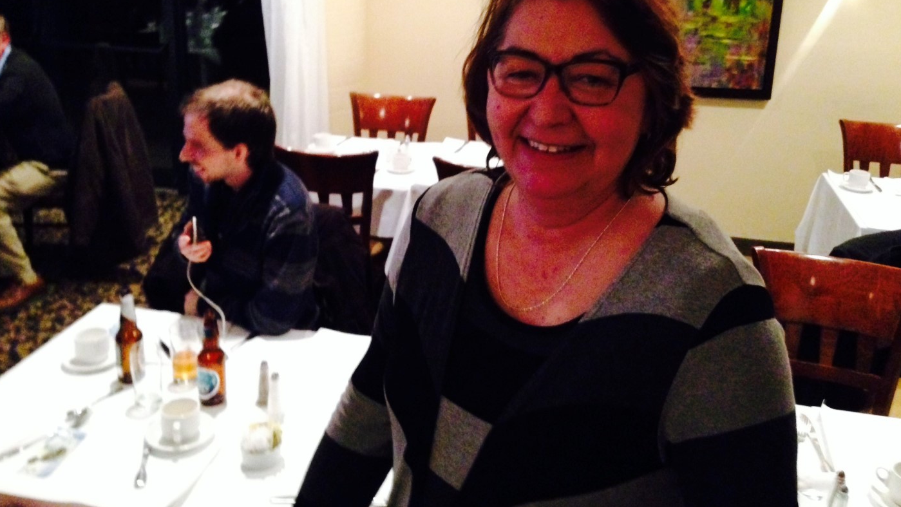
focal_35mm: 37
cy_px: 176
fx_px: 884
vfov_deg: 31.8
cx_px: 446
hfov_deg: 54.0
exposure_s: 1/15
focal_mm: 4.12
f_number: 2.4
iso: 800
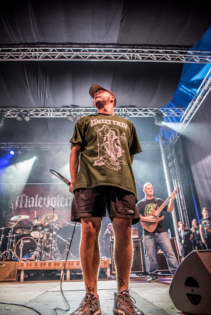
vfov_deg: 73.7
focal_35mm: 24
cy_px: 158
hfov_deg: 53.2
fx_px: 211
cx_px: 106
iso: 1250
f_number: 2.8
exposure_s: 1/100
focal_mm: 24
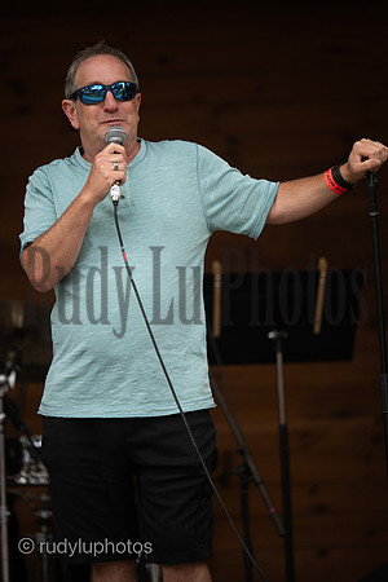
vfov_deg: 10.3
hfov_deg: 6.9
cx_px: 194
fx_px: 3233
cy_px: 291
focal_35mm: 200
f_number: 2.8
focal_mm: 200
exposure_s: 1/8000
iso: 1600
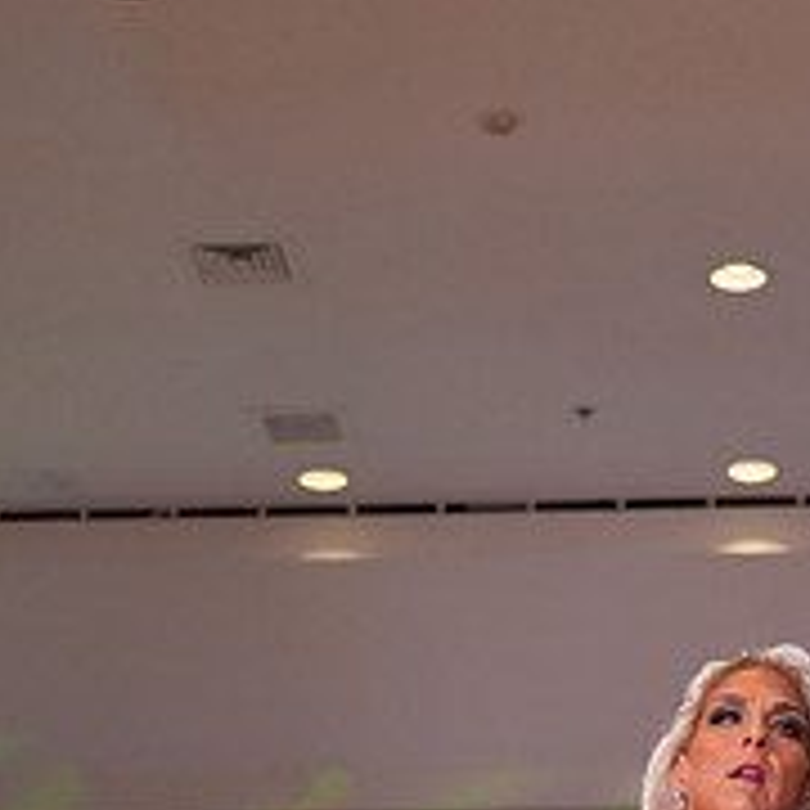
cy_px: 1228
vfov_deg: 12.4
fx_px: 3547
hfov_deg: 12.9
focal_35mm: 134
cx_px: 785
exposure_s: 1/500
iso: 2500
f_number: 4
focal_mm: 49
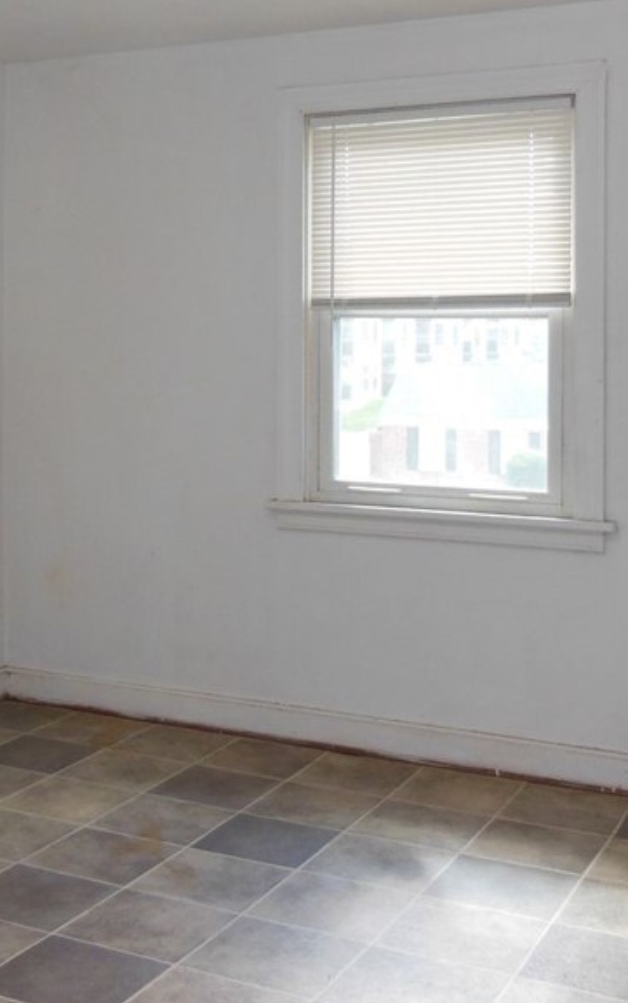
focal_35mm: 47
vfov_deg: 42.2
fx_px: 1286
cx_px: 160
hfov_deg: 27.1
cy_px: 349
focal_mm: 4.5
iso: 200
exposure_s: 1/30
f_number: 3.5
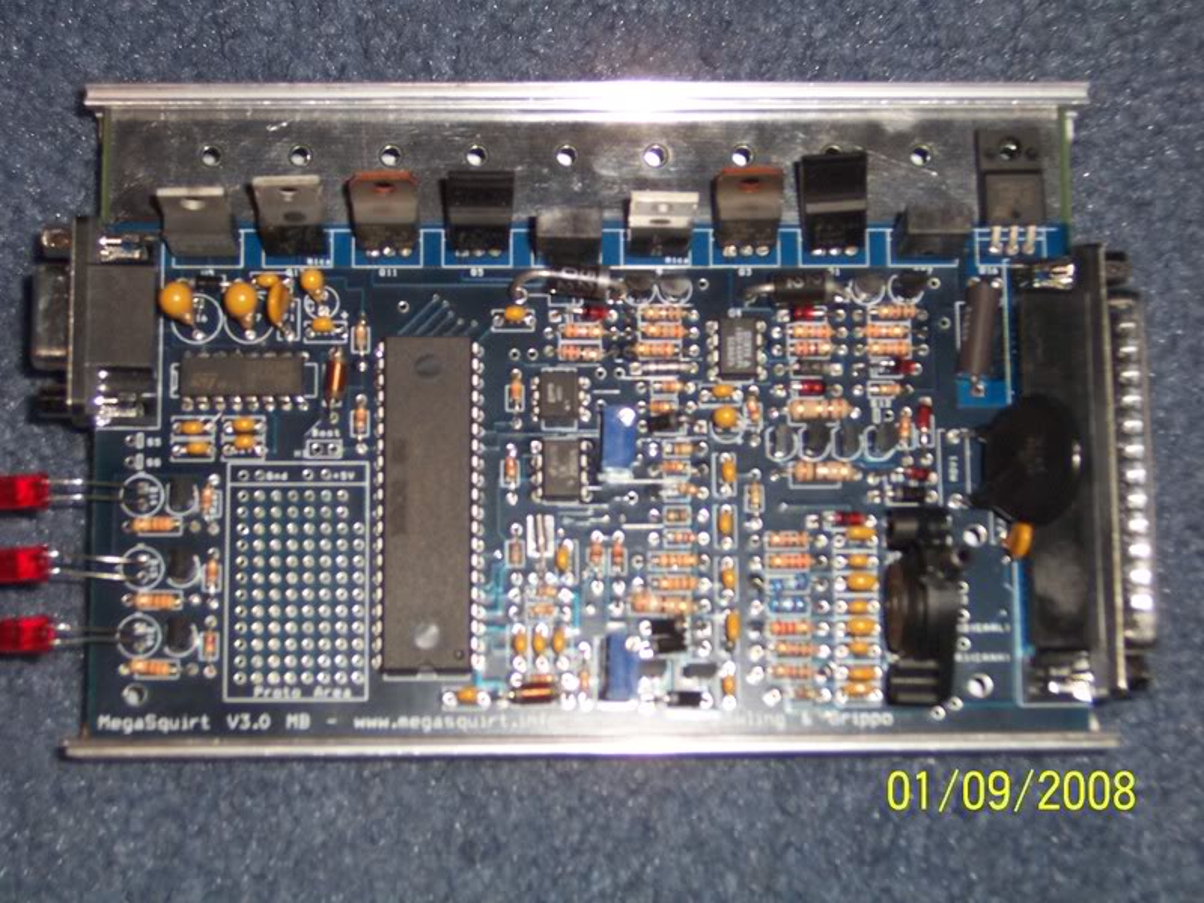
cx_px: 602
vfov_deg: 20.2
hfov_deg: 26.7
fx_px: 2539
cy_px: 452
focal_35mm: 73
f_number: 4
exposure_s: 1/90
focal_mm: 12.1
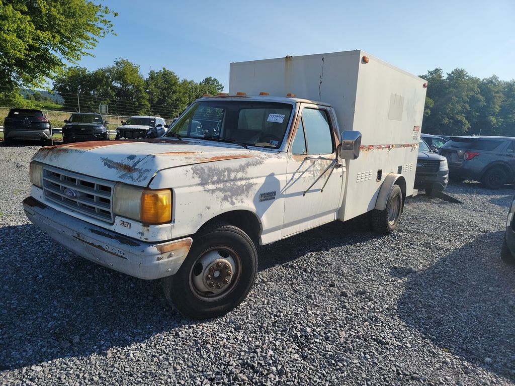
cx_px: 258
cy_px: 193
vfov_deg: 56.8
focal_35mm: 24
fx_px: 357
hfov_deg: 71.6
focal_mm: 6.7
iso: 50
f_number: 1.8
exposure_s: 1/1005
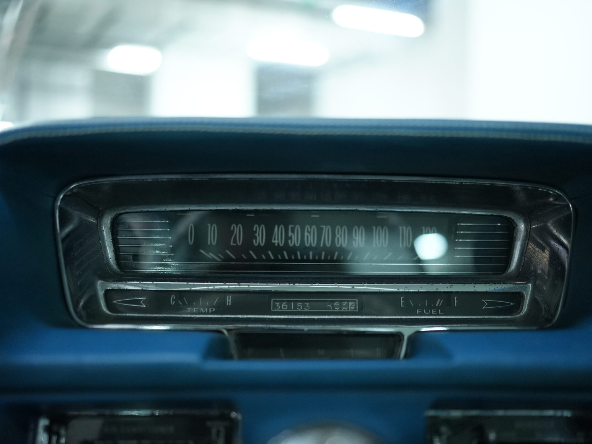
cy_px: 222
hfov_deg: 49.0
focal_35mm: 38
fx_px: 650
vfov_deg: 37.7
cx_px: 310
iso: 4000
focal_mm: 35
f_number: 1.4
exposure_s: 1/125
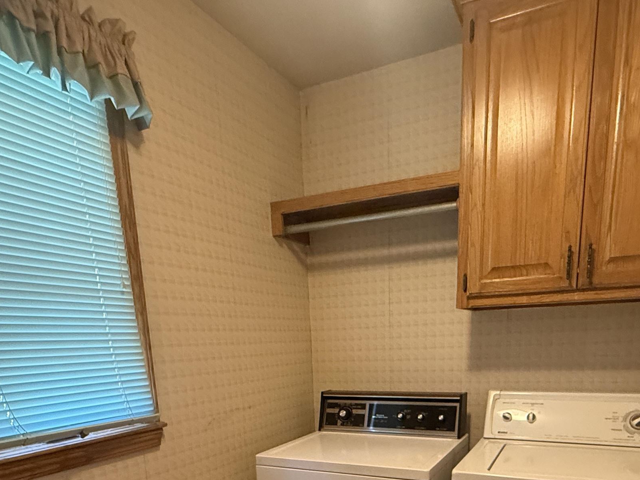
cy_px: 455
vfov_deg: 45.2
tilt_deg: -11.9
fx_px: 499
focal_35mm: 27
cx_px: 339
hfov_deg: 65.3
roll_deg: +1.8
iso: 640
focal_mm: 2.22
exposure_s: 1/60
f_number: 2.2
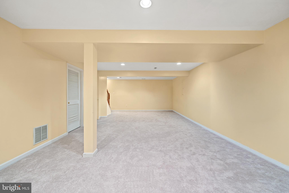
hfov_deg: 104.3
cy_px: 96
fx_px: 112
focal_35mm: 14
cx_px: 144
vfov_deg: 81.2
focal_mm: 14
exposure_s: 1/3
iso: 100
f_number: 5
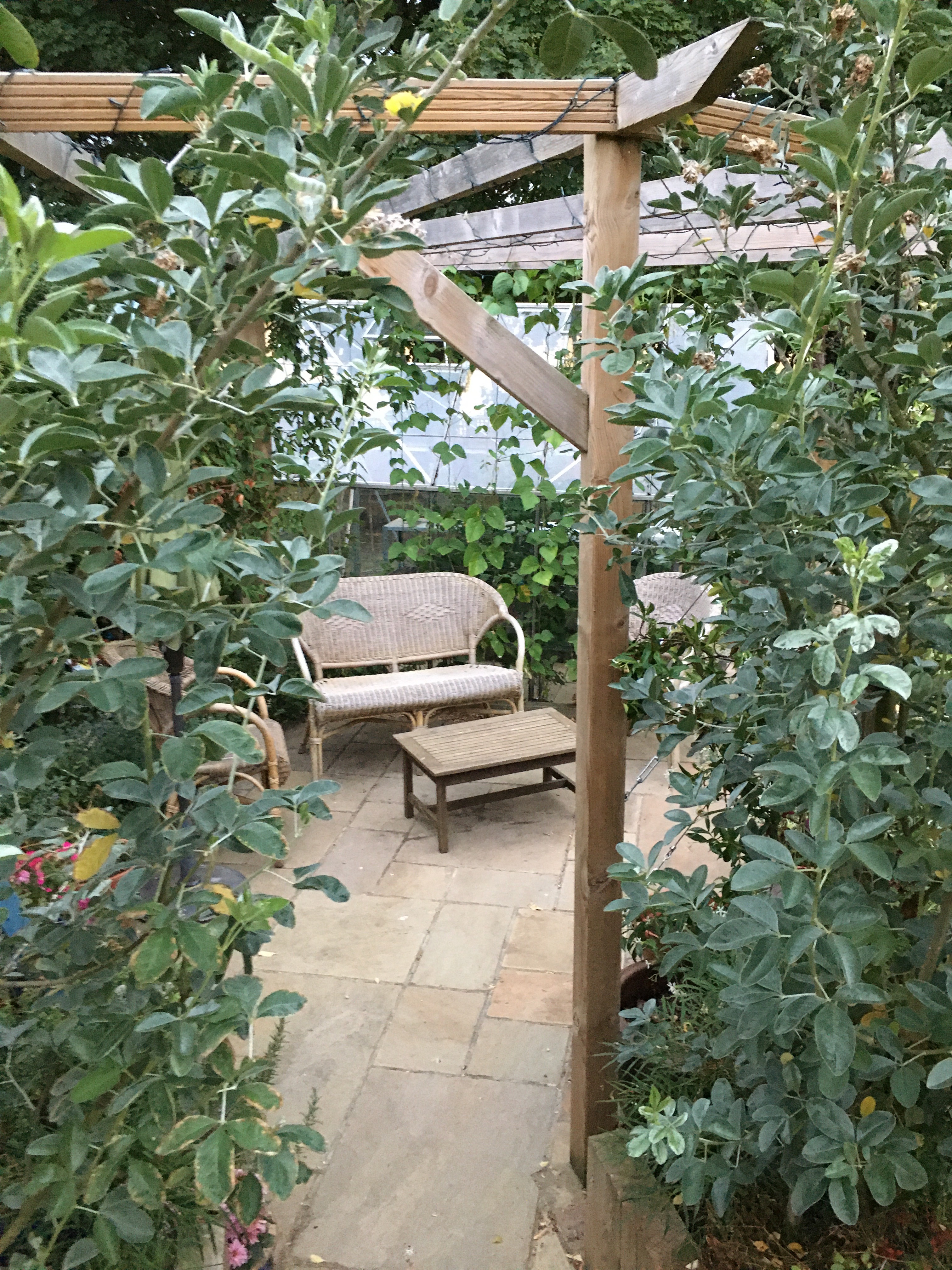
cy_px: 635
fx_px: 1063
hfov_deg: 48.2
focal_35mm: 29
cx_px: 476
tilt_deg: -16.0
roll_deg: +1.3
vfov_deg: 61.7
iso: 250
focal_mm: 4.15
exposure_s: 1/17
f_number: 2.2
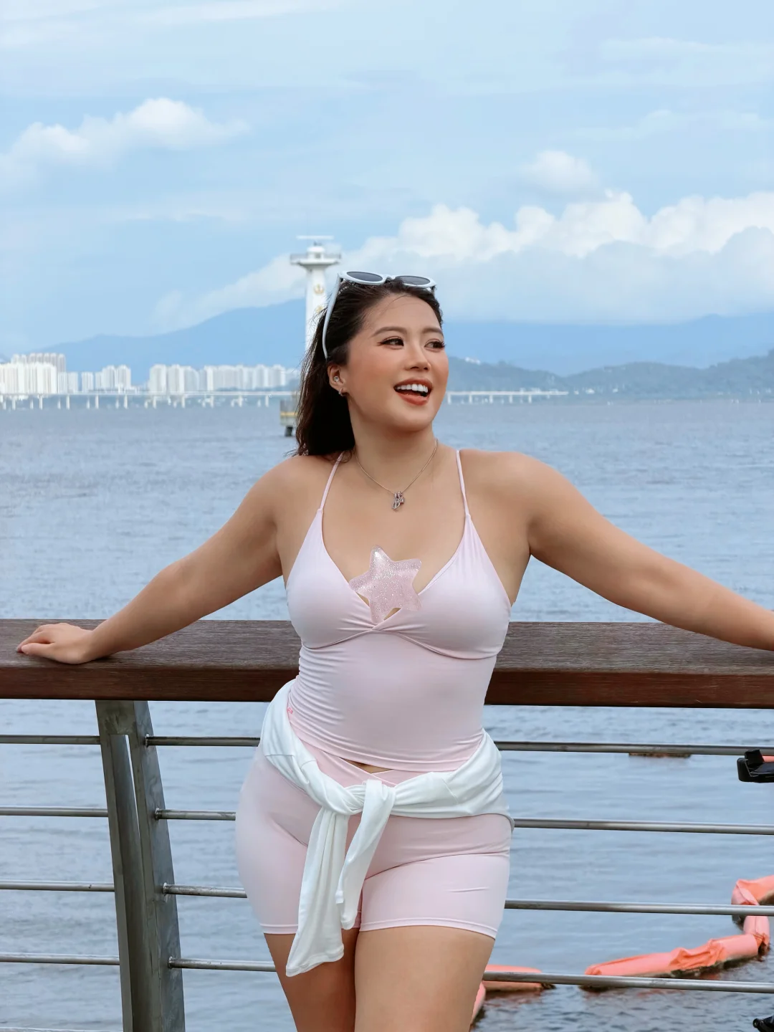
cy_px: 516
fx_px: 2981
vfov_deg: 19.6
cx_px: 387
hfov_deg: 14.8
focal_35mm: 100
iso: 50
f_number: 2.8
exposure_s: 1/638
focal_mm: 16.89
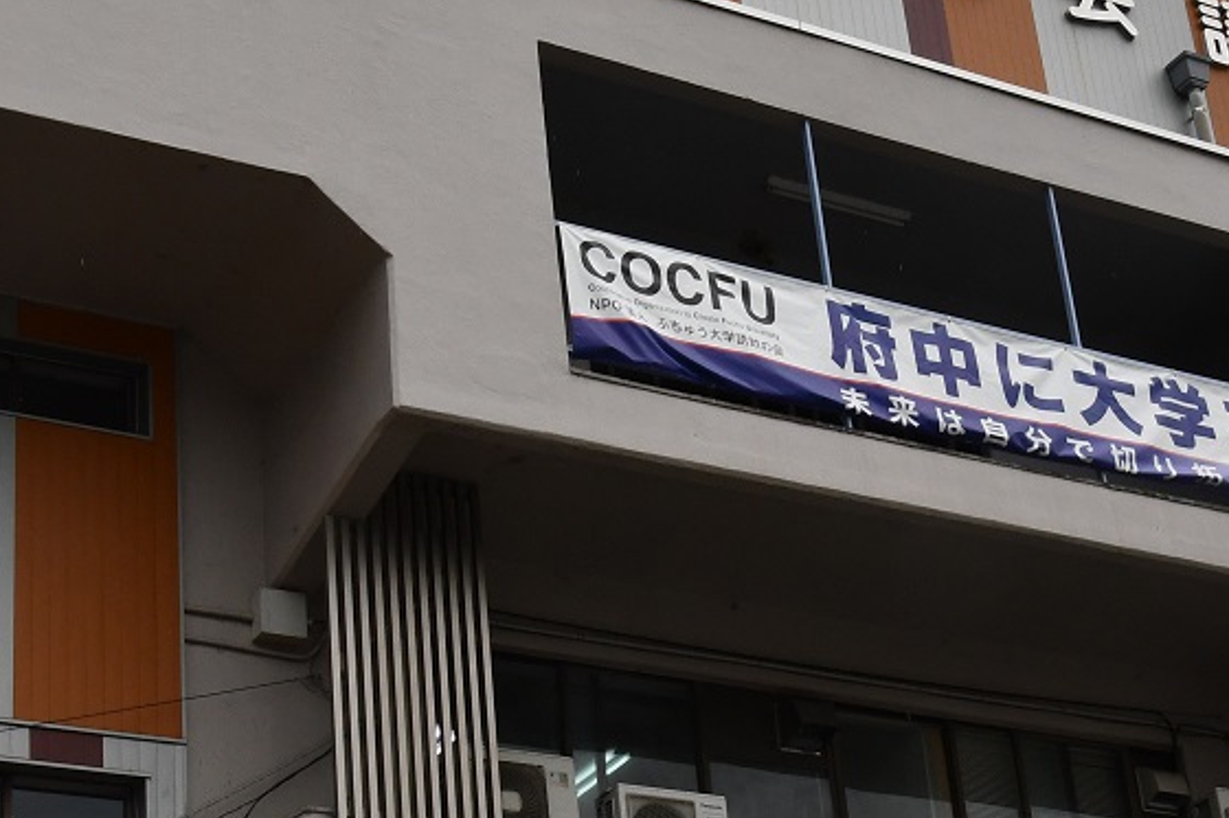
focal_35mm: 82
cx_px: 746
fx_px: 2798
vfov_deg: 16.6
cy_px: 401
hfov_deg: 24.7
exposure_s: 1/800
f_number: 14
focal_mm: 22
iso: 800
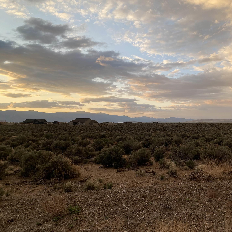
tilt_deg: +1.1
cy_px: 116
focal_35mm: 31
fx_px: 235
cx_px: 156
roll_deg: -0.4
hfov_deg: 51.5
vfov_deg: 52.5
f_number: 1.8
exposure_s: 1/458
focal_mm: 4.25
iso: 32
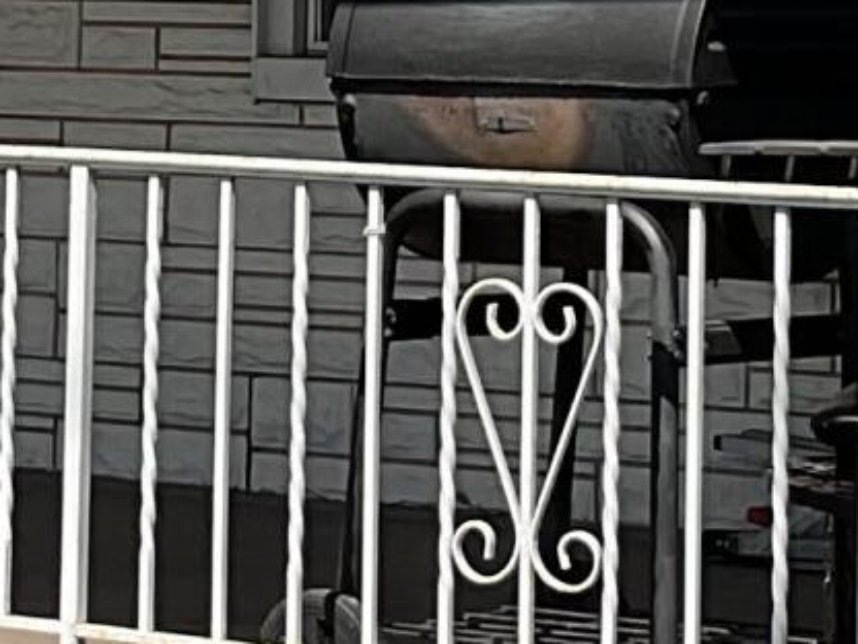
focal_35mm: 209
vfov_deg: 7.0
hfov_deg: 9.5
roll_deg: -0.5
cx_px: 252
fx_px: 5180
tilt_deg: +4.6
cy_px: -396
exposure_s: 1/2427
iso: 16
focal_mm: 3
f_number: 1.8
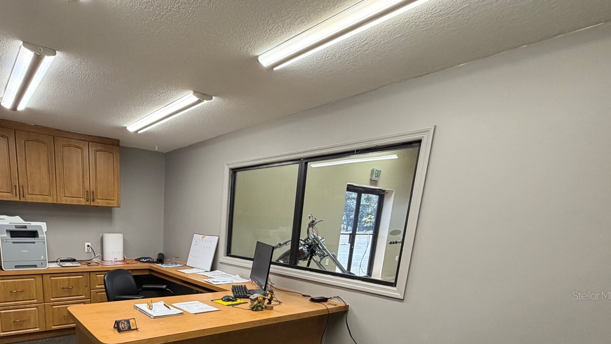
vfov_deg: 49.1
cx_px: 201
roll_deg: -3.6
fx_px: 340
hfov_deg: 80.9
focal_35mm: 21
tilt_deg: -12.4
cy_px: 295
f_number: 2.2
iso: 200
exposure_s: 1/60
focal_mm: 2.22
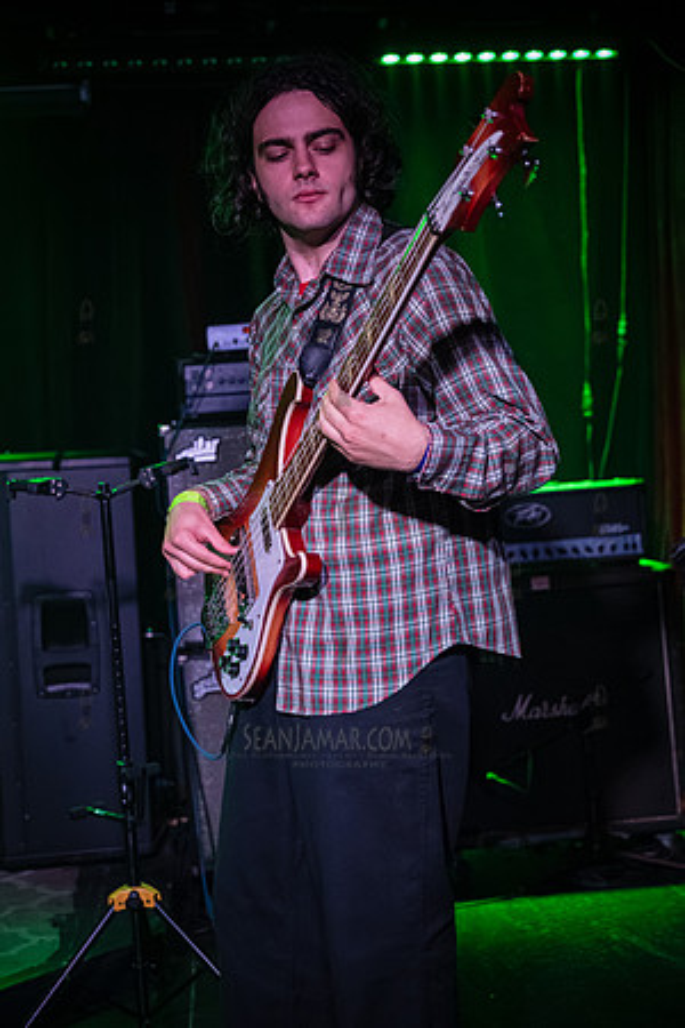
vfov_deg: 38.9
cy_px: 514
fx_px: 1456
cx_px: 342
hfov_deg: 26.5
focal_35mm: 51
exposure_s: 1/320
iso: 16000
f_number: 3.2
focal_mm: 51
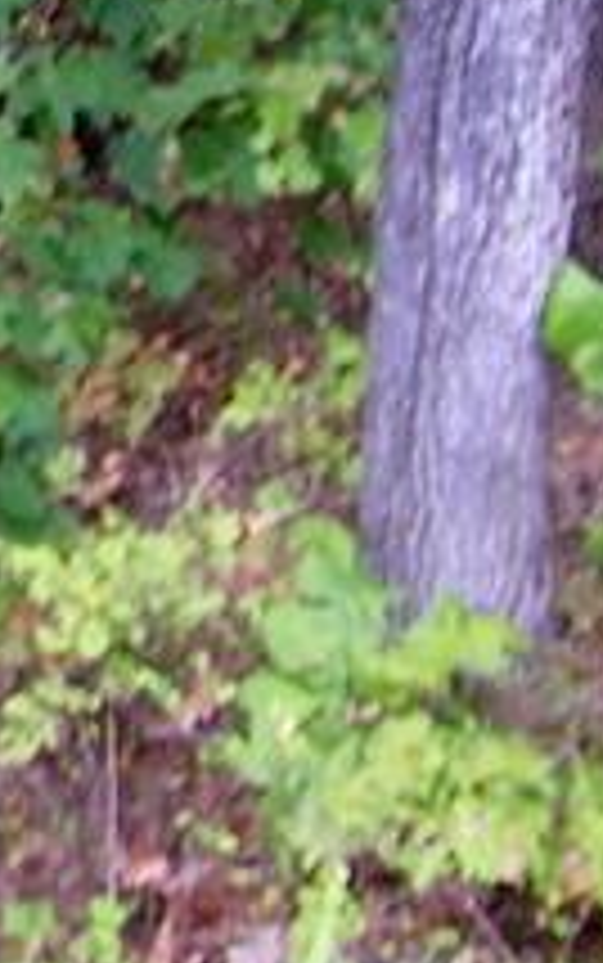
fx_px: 3729
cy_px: -68
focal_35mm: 142
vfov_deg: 14.4
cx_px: -590
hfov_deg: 8.8
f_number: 3.5
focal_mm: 5
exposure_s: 1/30
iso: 80
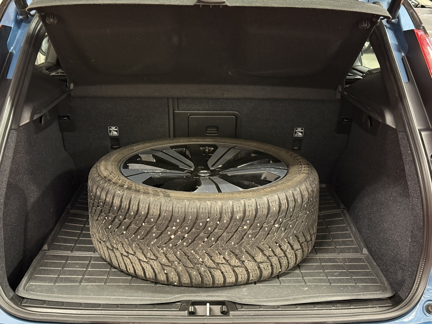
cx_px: 216
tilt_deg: -14.8
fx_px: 599
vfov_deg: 30.3
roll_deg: -0.6
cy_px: 162
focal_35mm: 48
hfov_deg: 39.7
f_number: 1.78
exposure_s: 1/40
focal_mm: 6.76
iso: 320
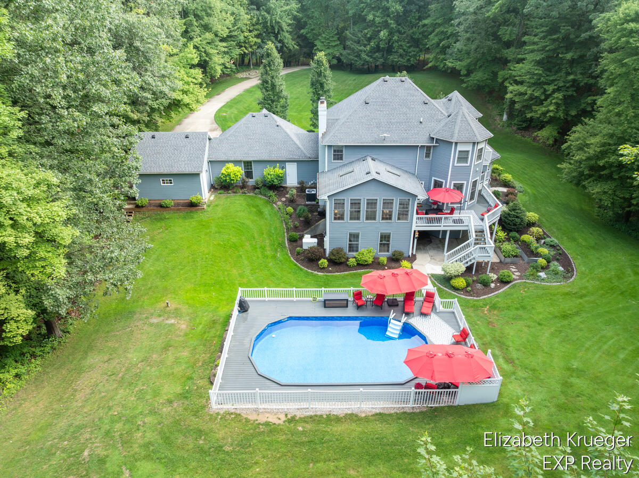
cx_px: 320
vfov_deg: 56.8
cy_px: 239
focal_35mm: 24
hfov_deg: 71.6
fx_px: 443
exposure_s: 1/120
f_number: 2.8
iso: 120
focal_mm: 12.29
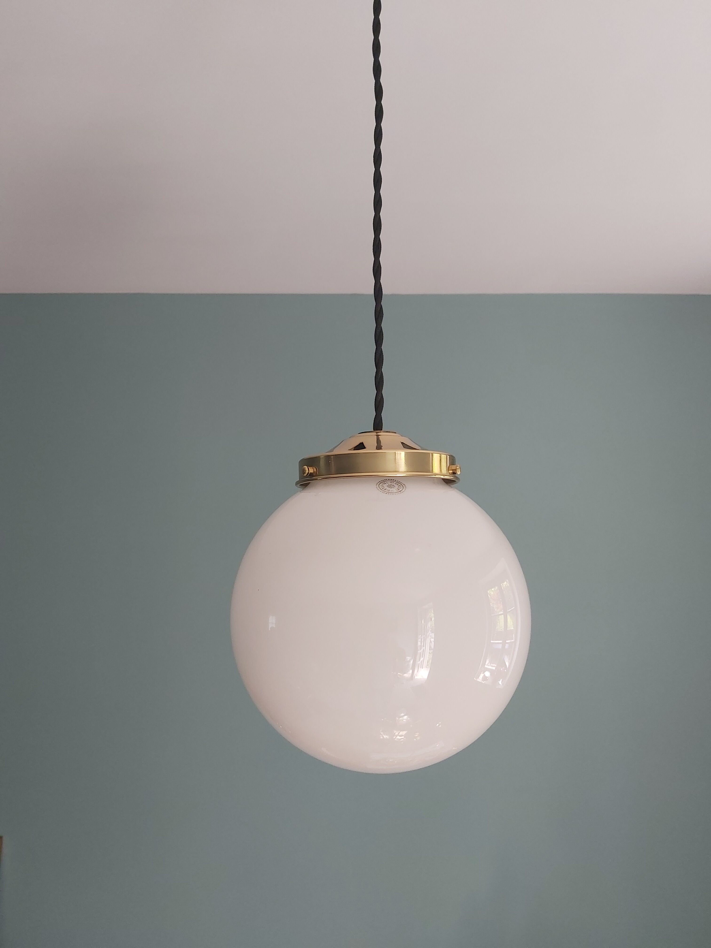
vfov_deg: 67.3
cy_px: 474
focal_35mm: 26
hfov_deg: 53.1
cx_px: 356
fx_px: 712
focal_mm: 3.92
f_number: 1.7
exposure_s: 1/100
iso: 125
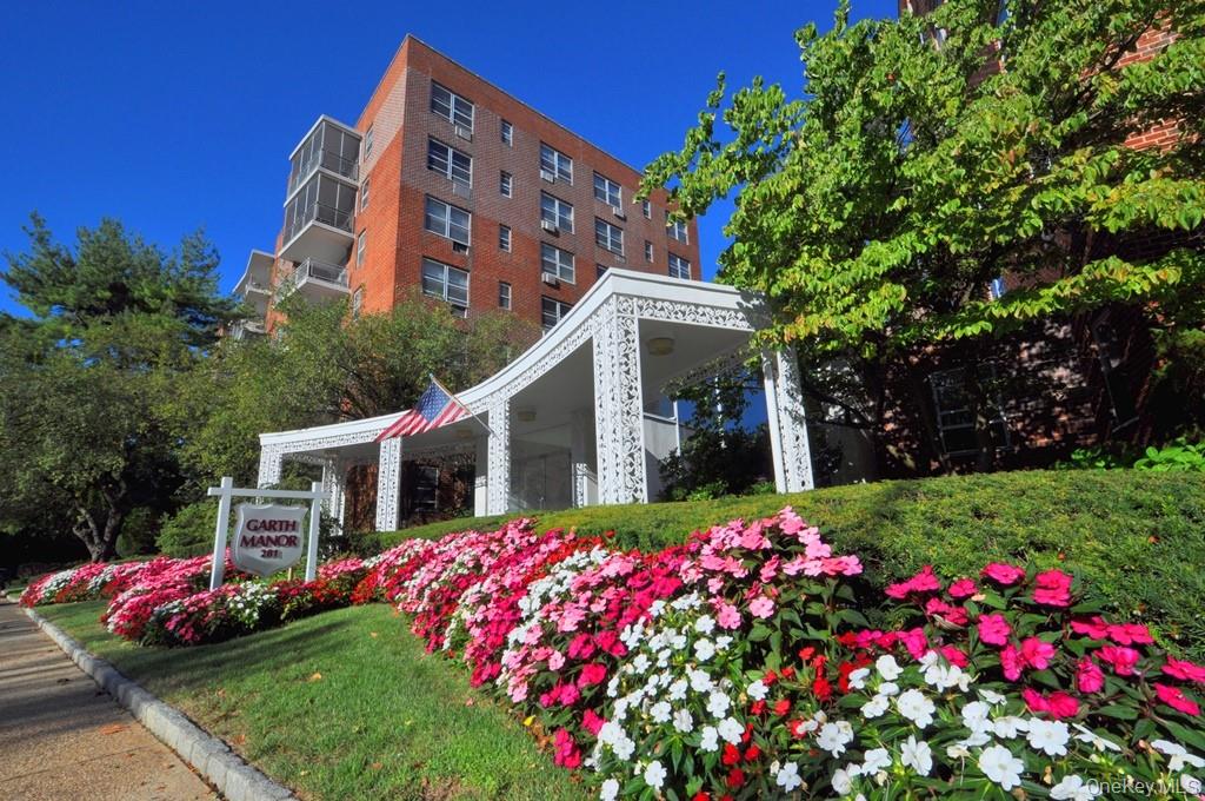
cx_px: 602
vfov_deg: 77.2
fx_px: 501
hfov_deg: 100.5
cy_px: 400
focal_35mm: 15
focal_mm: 10
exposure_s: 1/400
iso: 200
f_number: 10
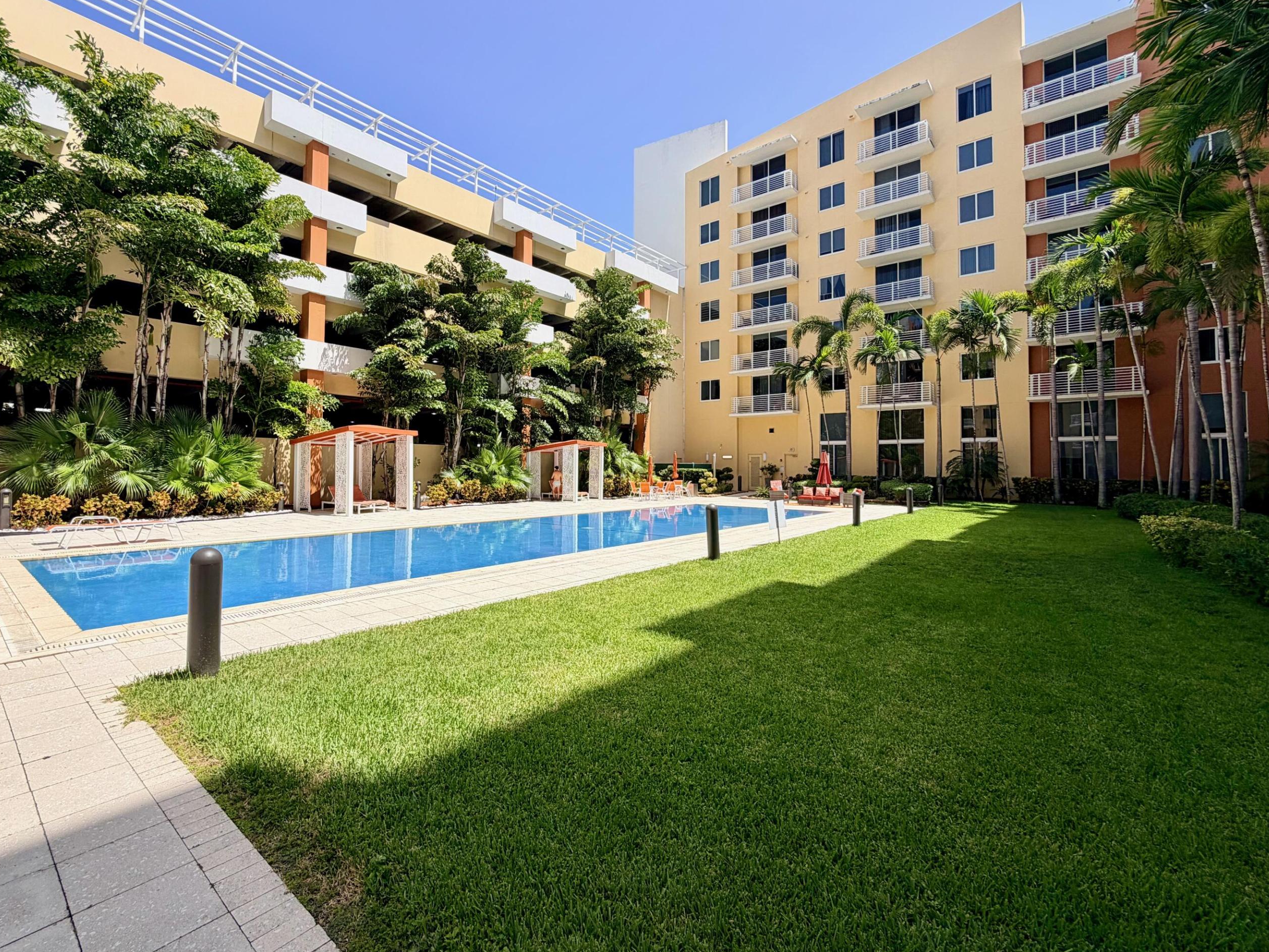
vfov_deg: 78.0
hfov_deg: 94.1
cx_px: 565
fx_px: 587
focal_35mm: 16
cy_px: 446
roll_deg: -0.7
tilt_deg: +2.5
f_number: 2.2
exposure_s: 1/770
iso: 25
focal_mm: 2.22
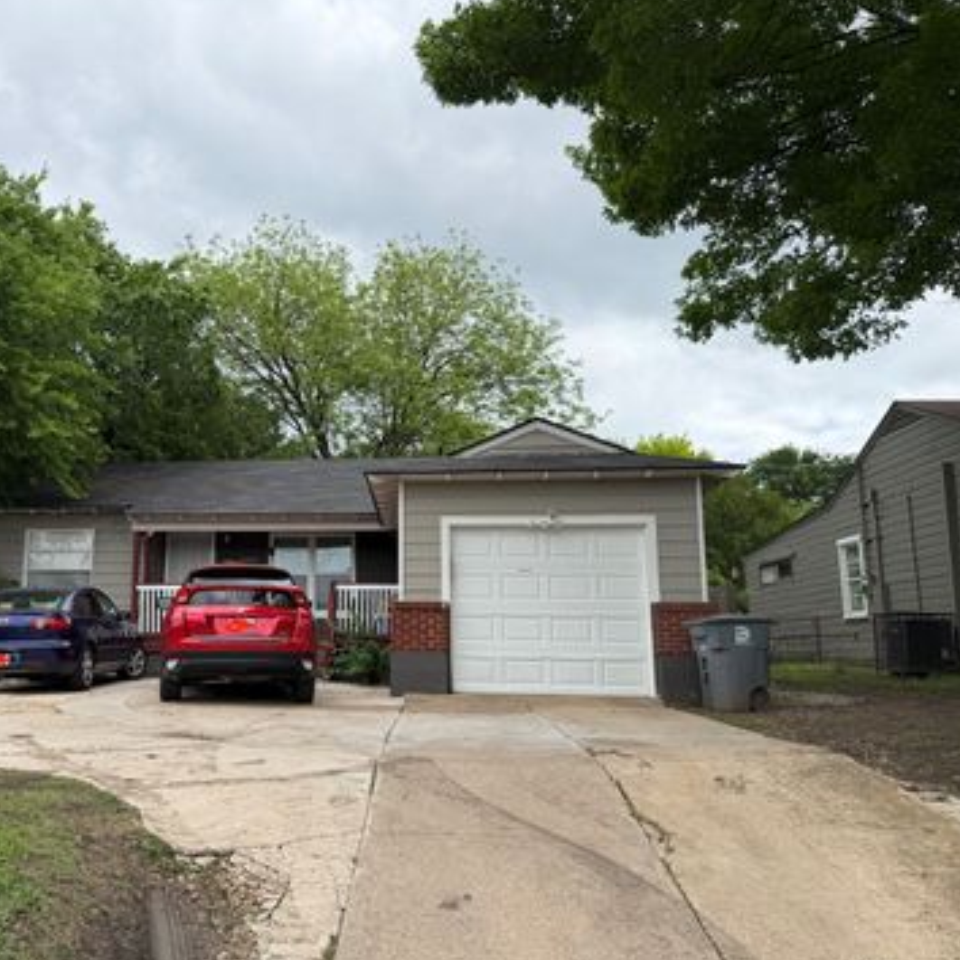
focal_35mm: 30
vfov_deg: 54.0
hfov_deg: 53.0
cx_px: 317
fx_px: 941
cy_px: 487
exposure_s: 1/2801
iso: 80
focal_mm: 6.76
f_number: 1.78
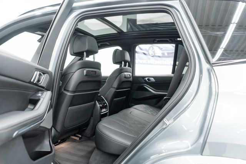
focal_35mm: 28
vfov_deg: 46.4
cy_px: 82
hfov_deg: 65.5
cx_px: 123
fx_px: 191
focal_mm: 28
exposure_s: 1/40
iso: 1250
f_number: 3.2
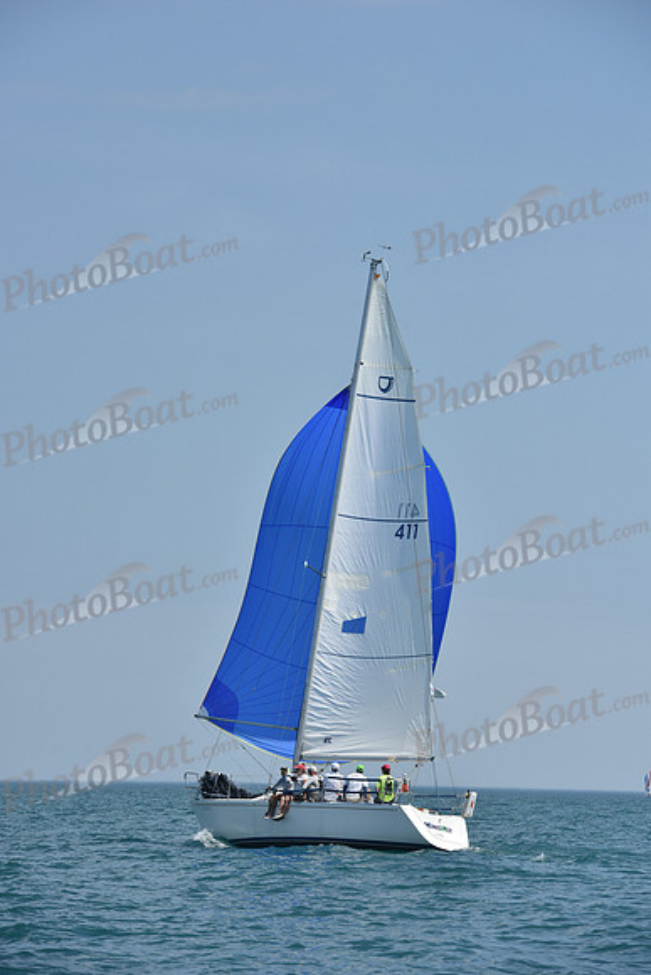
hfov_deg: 8.9
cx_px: 326
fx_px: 4202
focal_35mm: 155
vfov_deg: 13.2
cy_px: 488
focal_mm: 155
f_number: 9
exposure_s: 1/1250
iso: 250
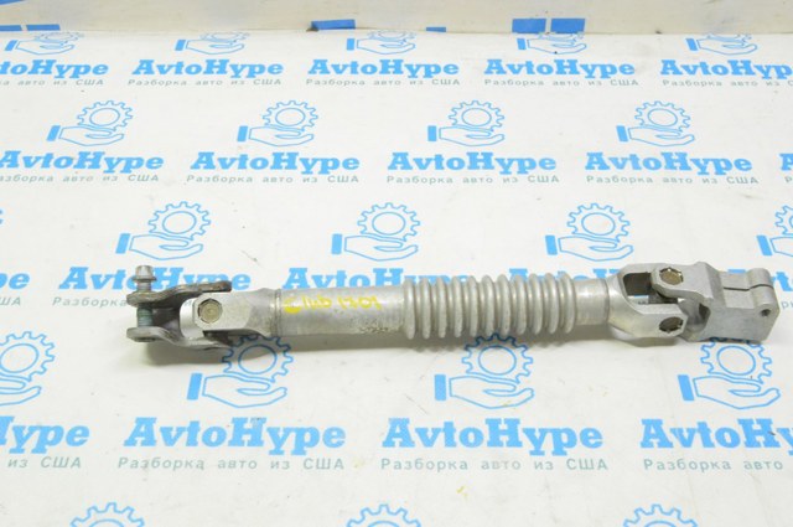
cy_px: 264
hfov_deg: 43.7
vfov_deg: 29.8
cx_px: 396
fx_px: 990
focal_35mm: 45
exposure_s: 1/20
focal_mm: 30
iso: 6400
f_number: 20
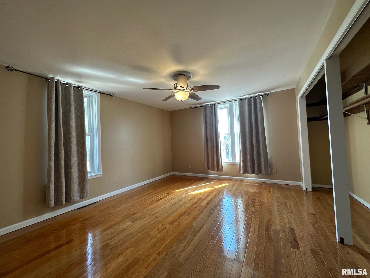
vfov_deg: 85.7
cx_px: 185
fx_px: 150
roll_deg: +3.0
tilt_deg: +0.3
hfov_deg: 102.1
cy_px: 139
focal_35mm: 14
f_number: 2.2
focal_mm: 2.22
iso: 100
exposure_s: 1/120
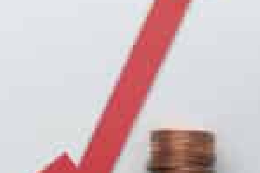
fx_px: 2549
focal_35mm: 353
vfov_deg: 3.9
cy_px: 279
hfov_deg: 5.8
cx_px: 36
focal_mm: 46
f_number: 7.1
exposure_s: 1/4
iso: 100
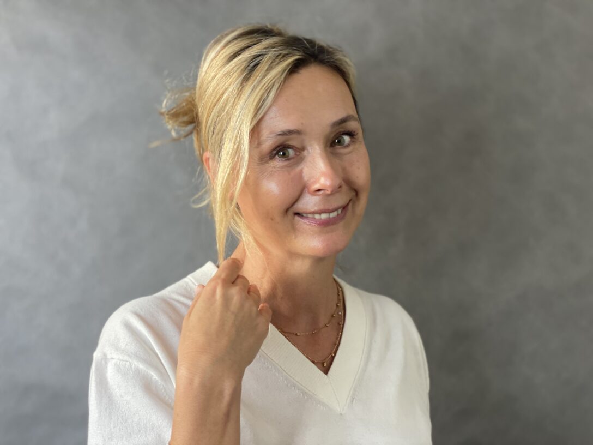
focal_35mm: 52
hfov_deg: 36.8
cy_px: 222
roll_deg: -3.9
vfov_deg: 28.0
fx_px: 891
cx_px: 296
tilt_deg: +0.3
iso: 160
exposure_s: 1/100
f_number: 2
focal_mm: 6
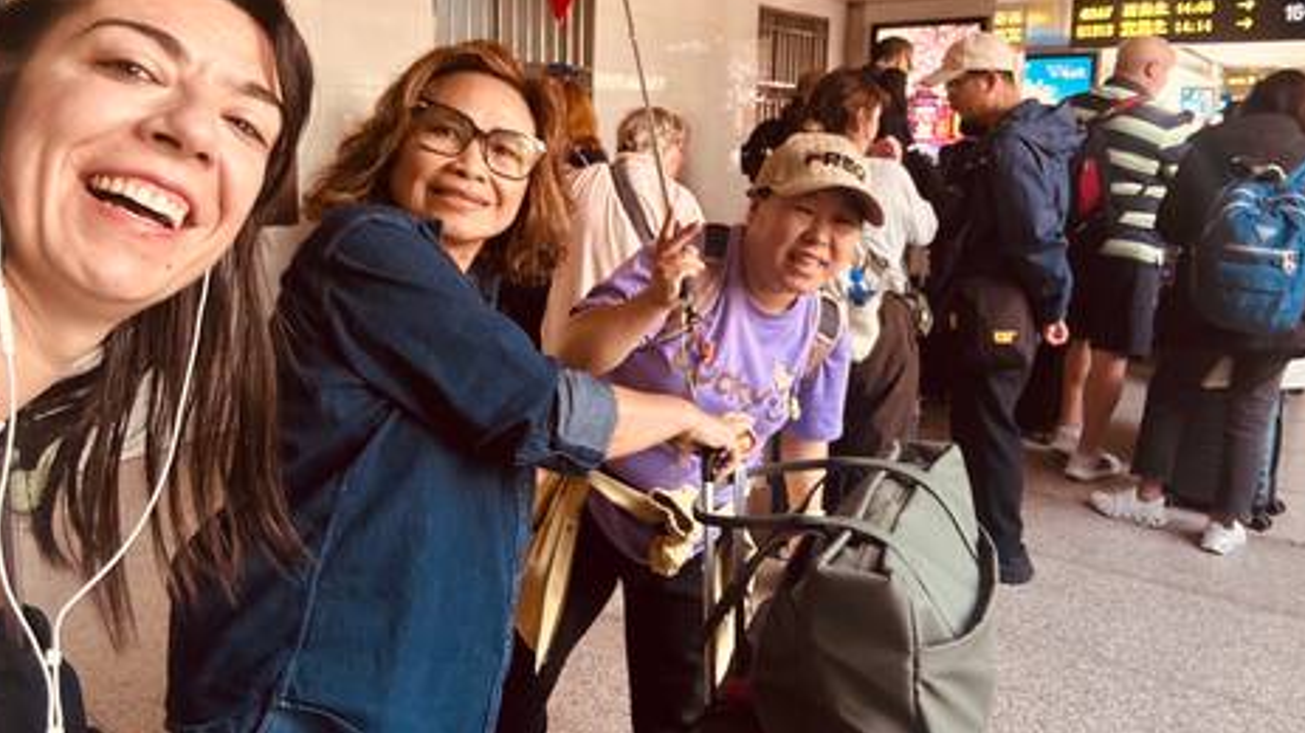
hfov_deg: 71.9
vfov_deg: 43.8
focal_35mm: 26
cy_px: 254
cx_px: 637
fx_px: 899
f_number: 1.9
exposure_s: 1/60
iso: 100
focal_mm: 2.69
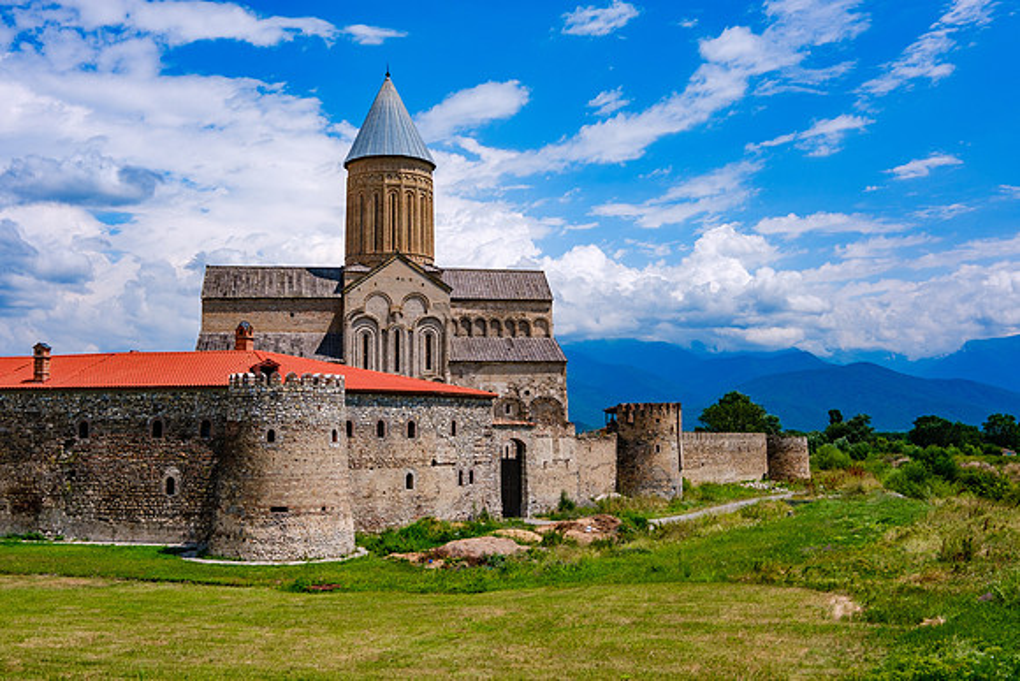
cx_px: 479
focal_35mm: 38
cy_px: 361
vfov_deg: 34.9
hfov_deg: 50.5
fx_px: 1082
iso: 160
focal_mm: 24
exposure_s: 1/240
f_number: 8
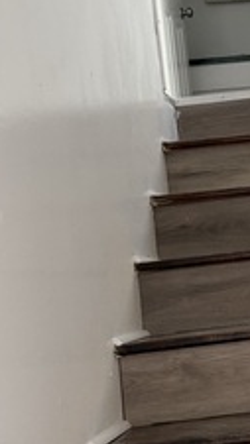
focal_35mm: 77
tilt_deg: +5.0
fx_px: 908
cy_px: 203
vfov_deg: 27.5
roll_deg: +7.1
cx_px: 341
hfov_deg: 14.9
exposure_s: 1/60
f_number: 1.78
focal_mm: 6.76
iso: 320
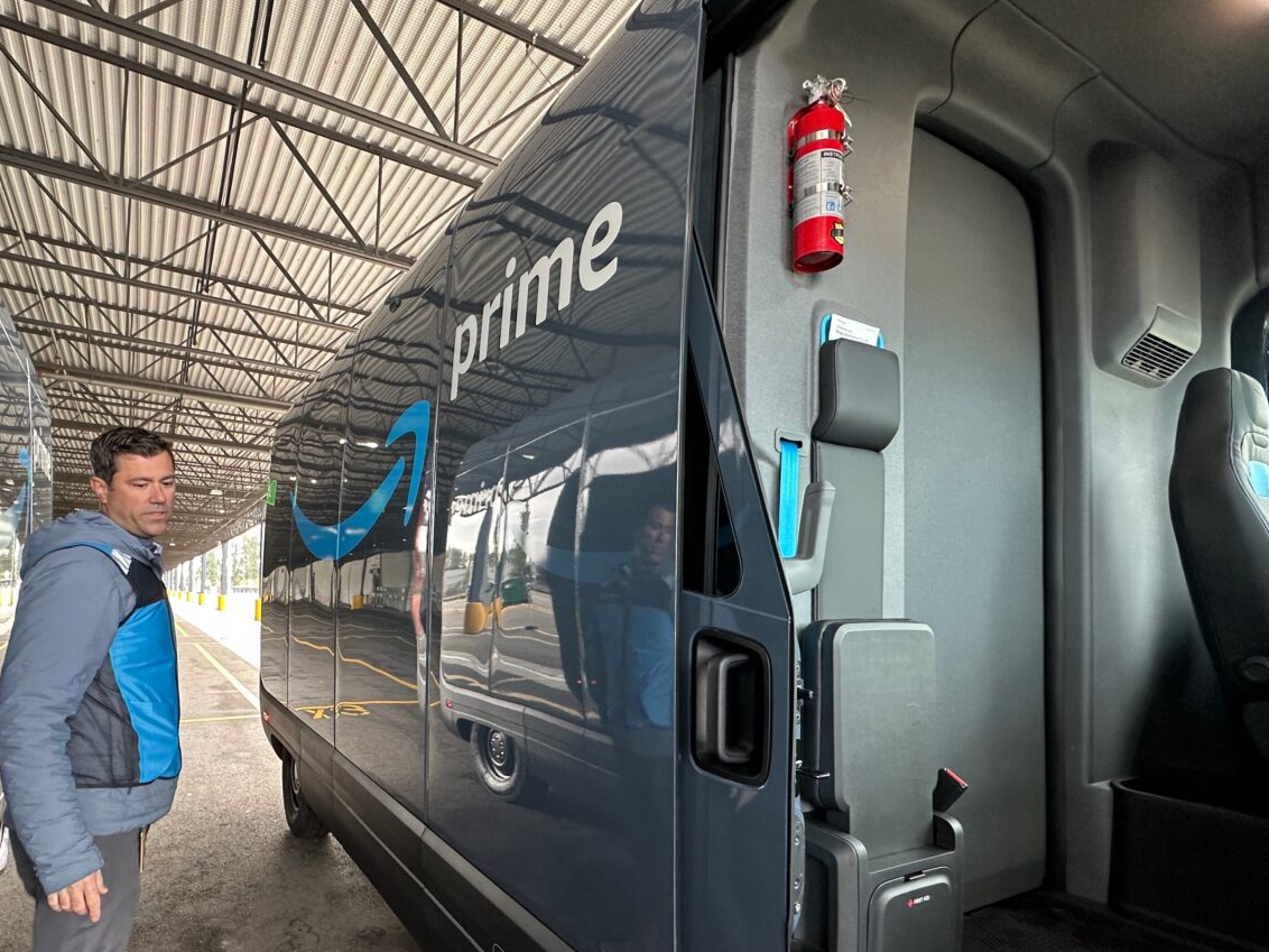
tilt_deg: +1.2
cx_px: 498
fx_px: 697
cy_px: 570
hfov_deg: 83.5
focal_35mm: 19
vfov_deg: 68.0
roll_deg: -0.9
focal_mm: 2.22
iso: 200
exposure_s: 1/99
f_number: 2.2
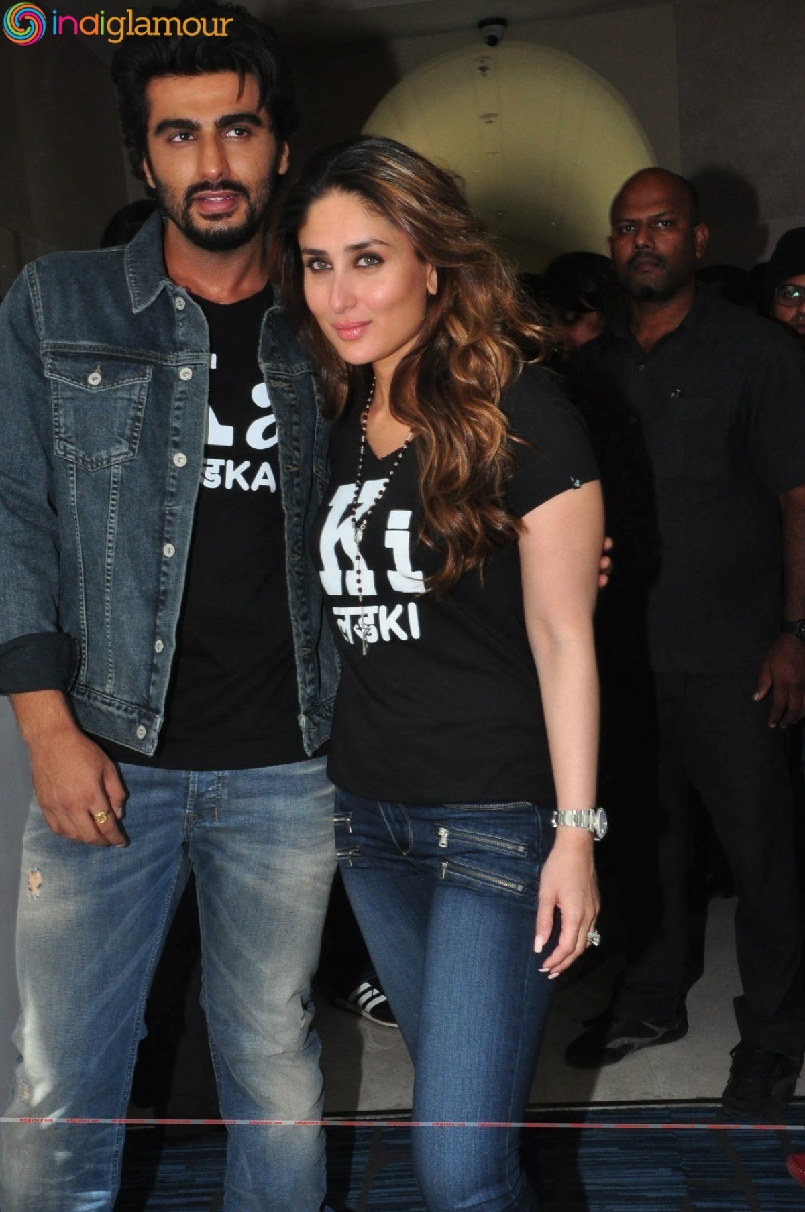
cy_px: 606
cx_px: 402
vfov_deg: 49.6
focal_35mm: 39
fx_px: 1312
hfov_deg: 34.1
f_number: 20
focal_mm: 26
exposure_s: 1/125
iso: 800
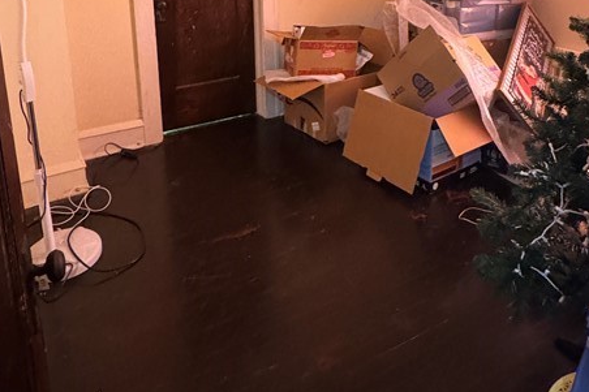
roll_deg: +1.7
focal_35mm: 33
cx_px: 292
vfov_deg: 36.8
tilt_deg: -12.5
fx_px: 540
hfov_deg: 57.2
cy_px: 22
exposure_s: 1/40
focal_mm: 2.22
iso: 1000
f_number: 2.2
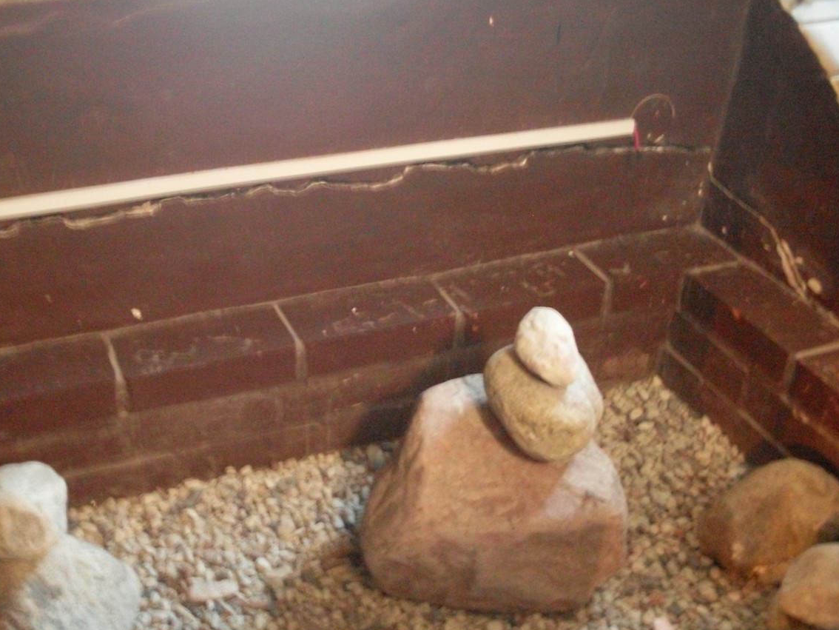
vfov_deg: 30.2
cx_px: 336
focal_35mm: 48
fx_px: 1164
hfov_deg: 39.5
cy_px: 372
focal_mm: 6.3
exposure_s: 1
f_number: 2.8
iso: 400
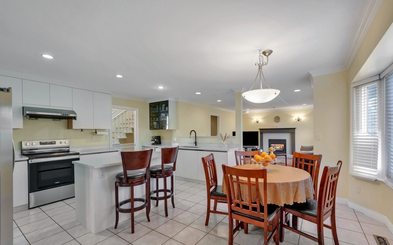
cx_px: 206
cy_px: 132
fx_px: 170
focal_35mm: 16
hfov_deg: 98.2
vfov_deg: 71.6
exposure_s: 1/25
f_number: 4.5
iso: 400
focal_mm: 14.8
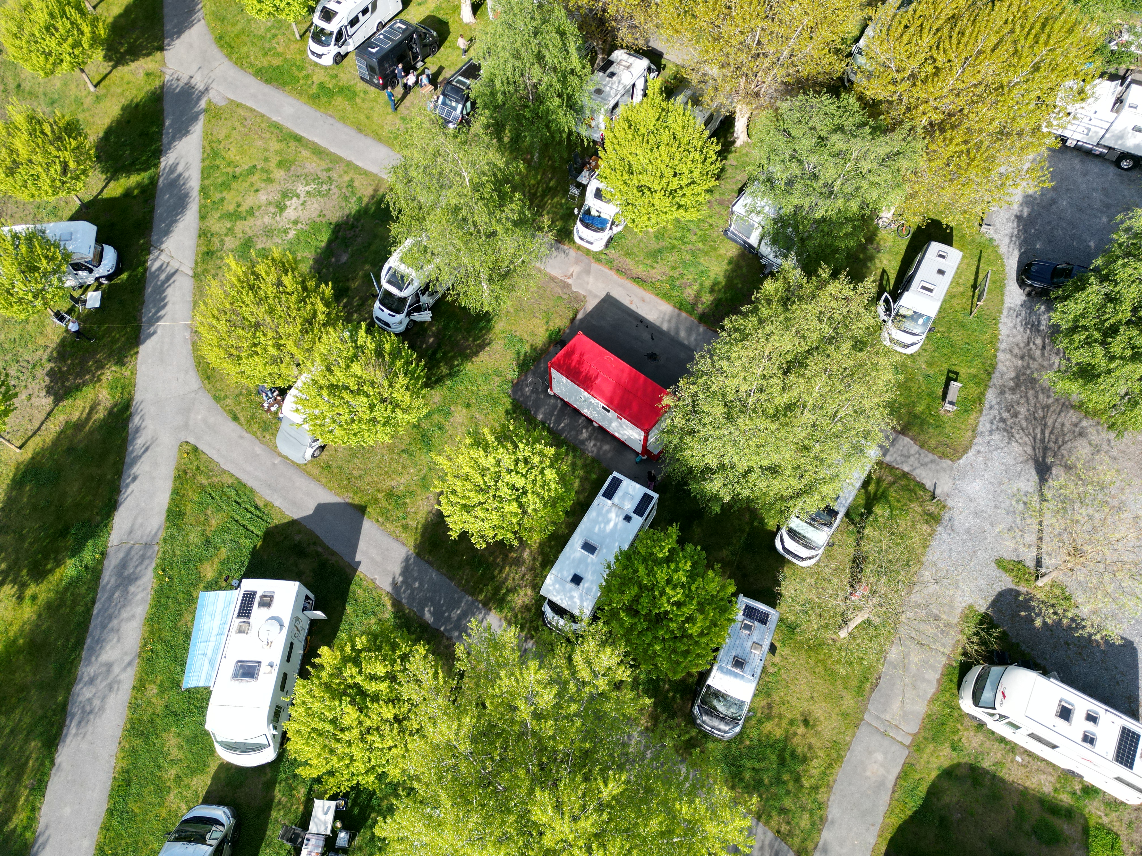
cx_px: 571
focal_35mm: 24
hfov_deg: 71.6
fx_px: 792
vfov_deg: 56.8
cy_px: 428
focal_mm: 6.72
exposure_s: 1/2000
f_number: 1.7
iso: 150
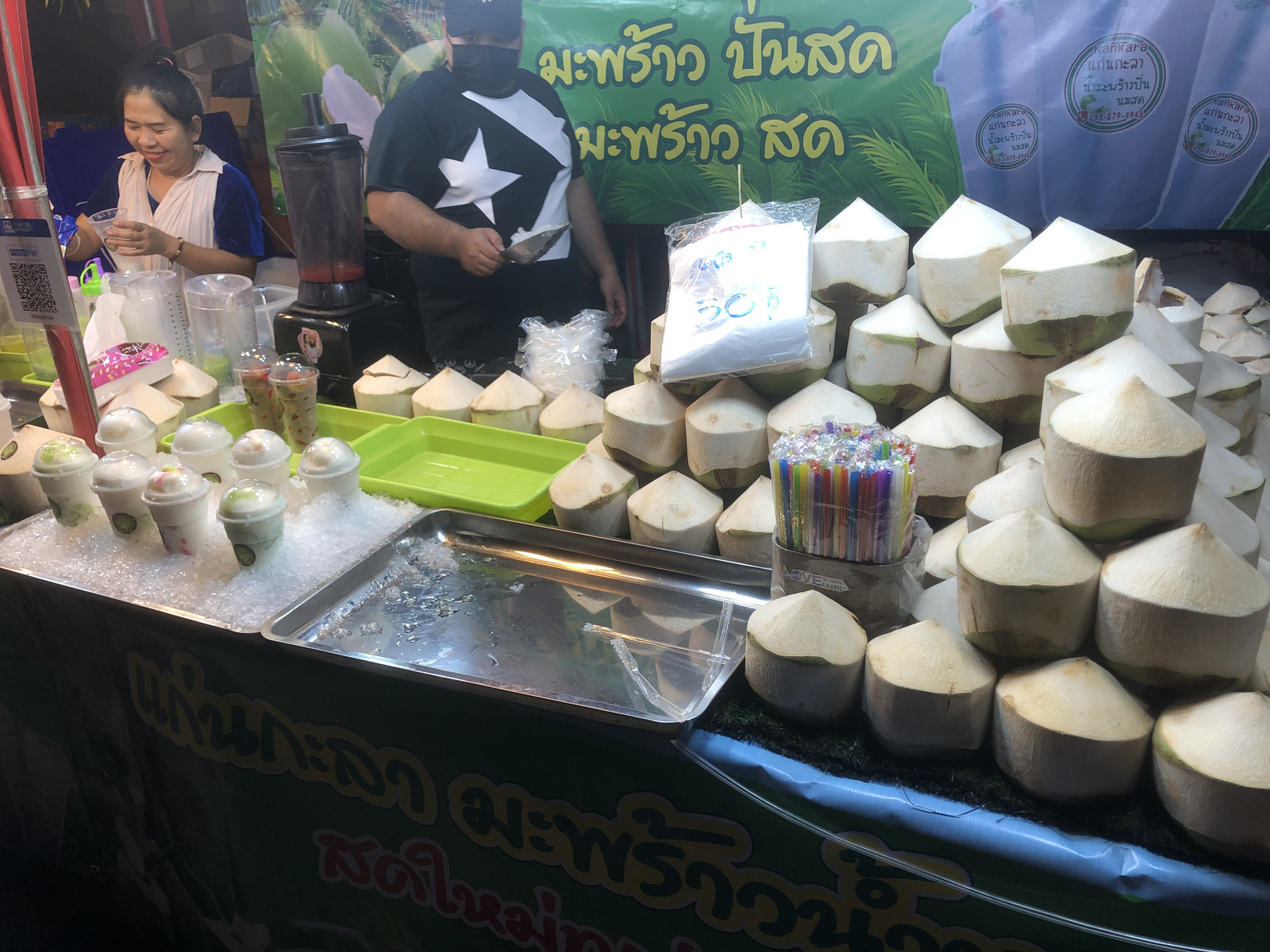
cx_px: 635
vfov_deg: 49.7
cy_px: 476
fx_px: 1027
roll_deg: +2.5
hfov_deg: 63.4
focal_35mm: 28
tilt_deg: -23.1
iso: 20
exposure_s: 1/120
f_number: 1.8
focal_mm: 4
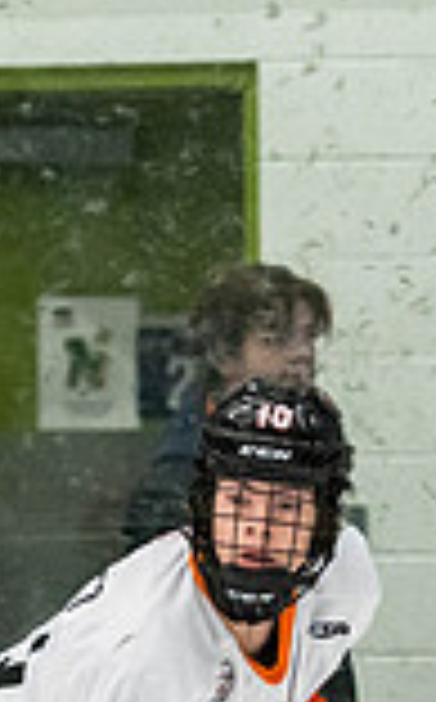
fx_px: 12136
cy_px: 1099
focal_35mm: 636
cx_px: 315
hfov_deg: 2.1
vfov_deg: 3.3
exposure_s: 1/640
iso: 1600
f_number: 2.8
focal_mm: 98
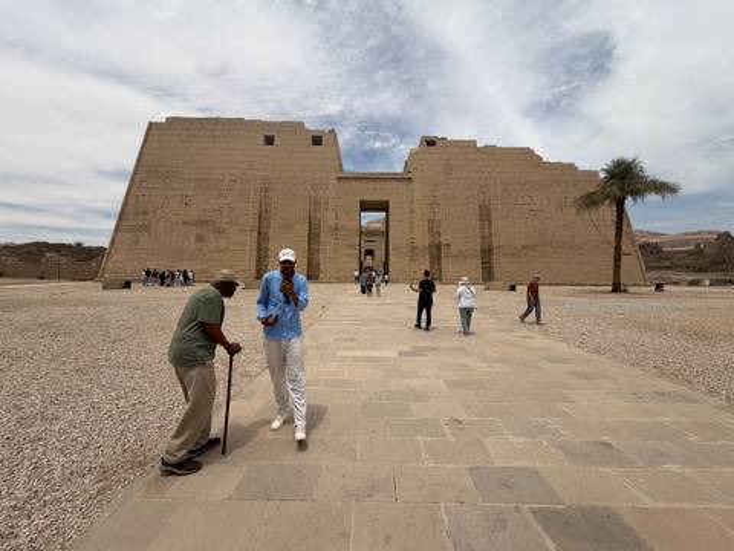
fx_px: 297
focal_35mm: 14
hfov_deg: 102.1
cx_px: 367
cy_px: 276
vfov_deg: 85.7
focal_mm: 2.22
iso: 20
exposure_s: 1/1497
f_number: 2.2
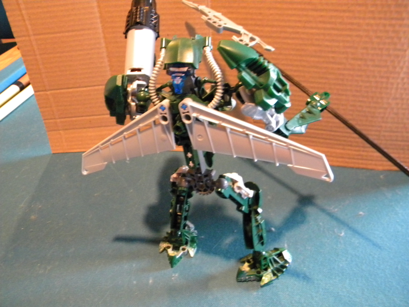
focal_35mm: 28
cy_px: 154
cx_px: 204
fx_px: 331
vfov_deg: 49.7
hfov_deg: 63.4
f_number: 3.5
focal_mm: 5
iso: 800
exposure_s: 1/10.3
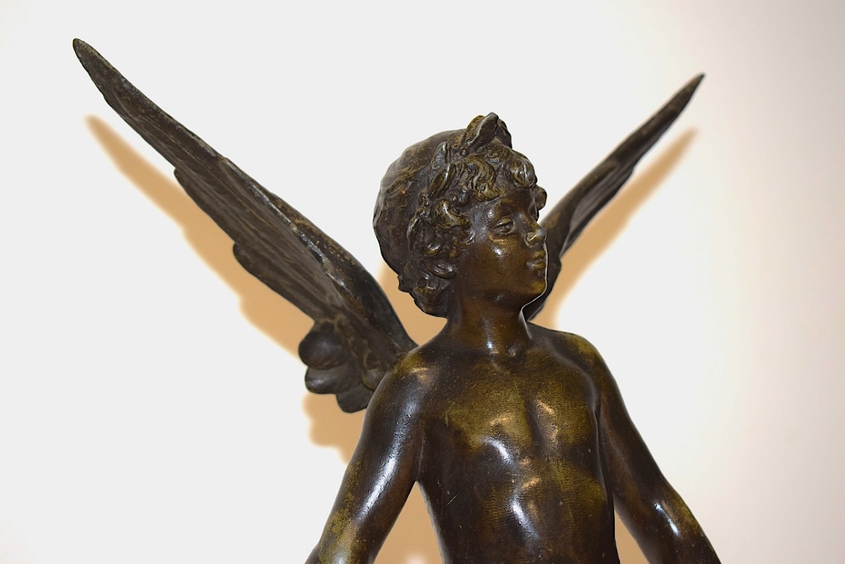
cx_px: 422
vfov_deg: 18.9
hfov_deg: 28.1
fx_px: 1691
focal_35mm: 72
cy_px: 282
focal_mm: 48
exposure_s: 1/125
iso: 720
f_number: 5.3
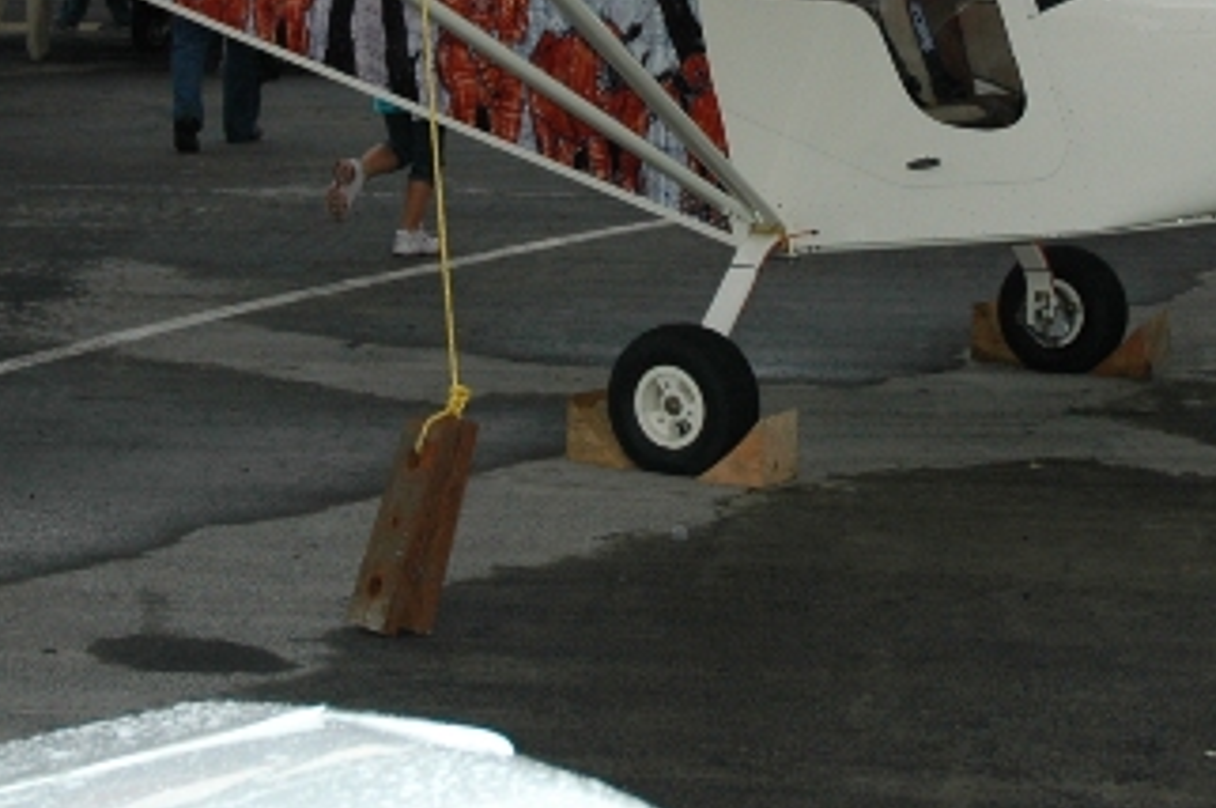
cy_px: -2
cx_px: 665
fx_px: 3146
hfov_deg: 21.9
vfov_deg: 14.4
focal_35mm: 93
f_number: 3.8
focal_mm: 25
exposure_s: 1/320
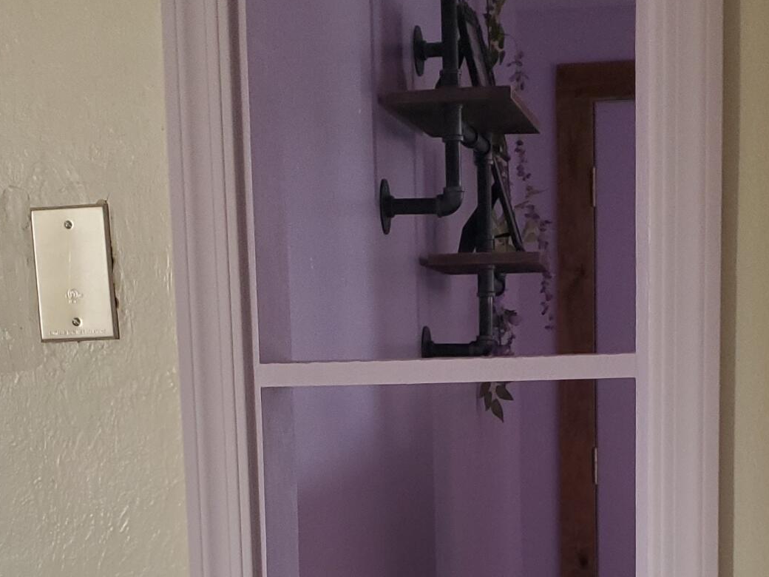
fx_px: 1666
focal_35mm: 75
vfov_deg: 18.9
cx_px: 441
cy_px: 622
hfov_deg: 26.0
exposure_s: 1/39
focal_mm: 4.3
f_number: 1.5
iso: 250
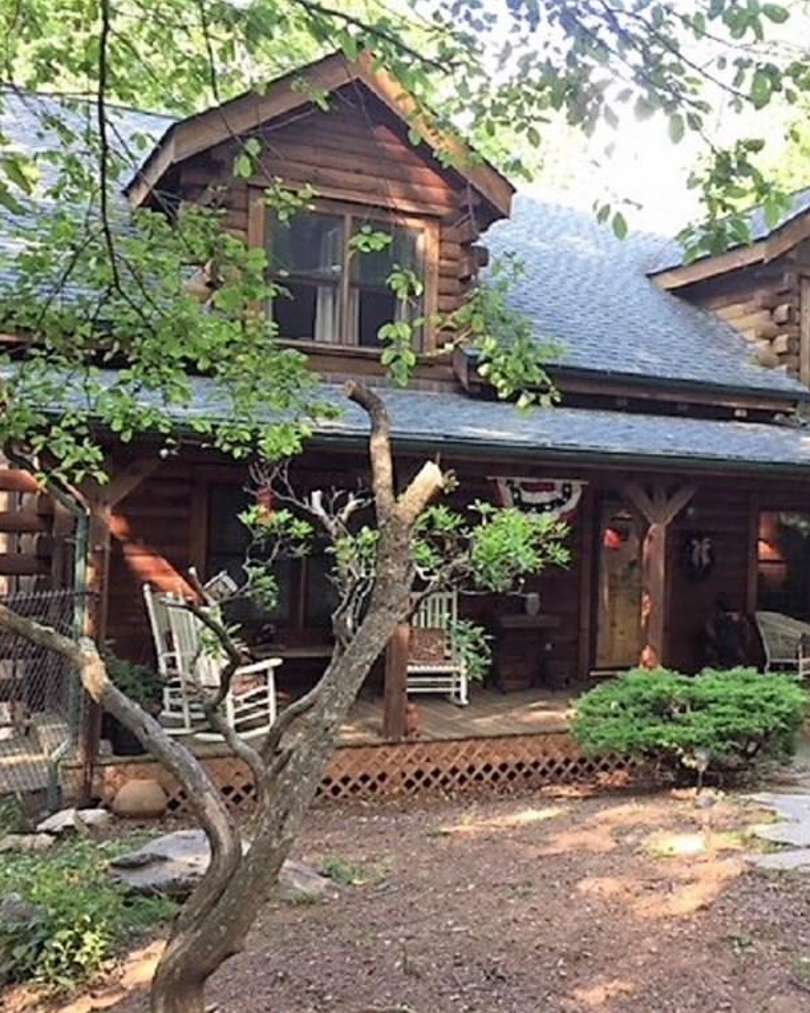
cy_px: 507
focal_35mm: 38
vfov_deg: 47.9
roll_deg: -3.0
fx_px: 1139
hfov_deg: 38.8
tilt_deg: +1.0
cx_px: 525
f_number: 2.2
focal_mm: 4.15
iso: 40
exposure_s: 1/60
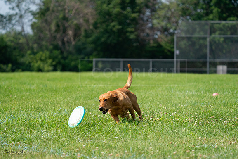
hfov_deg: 10.2
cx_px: 119
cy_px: 80
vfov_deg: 6.8
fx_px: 1329
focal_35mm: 201
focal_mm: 200
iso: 1000
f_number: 5.6
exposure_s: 1/4000
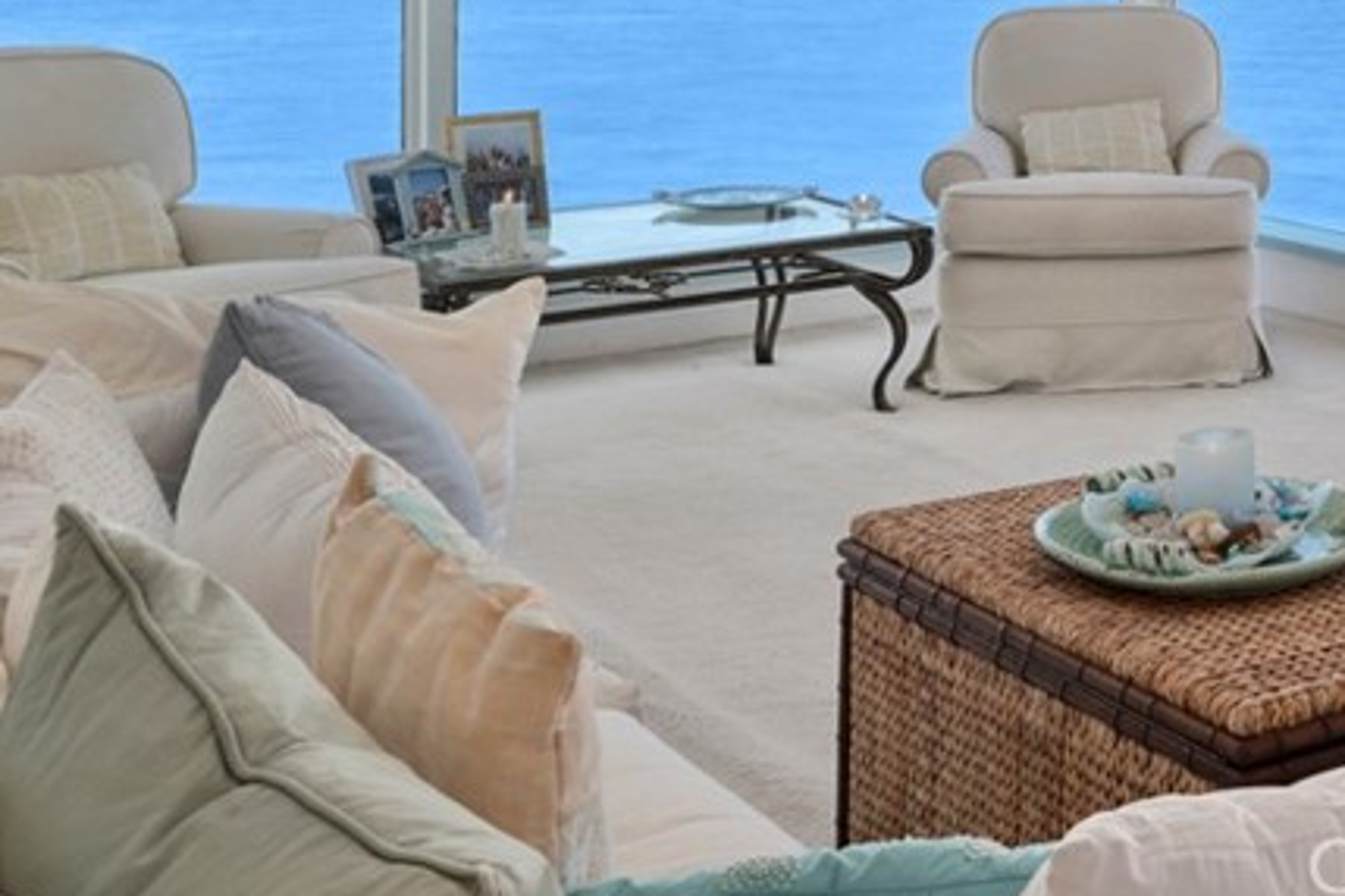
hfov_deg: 29.2
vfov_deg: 20.6
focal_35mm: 62
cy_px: -157
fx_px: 2316
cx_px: 1480
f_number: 8
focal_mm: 26
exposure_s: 1/100
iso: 125
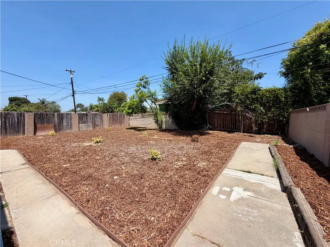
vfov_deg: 85.7
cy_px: 124
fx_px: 133
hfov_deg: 102.1
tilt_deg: -3.5
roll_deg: -0.8
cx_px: 165
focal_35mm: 14
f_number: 2.2
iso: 25
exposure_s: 1/770
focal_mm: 2.22
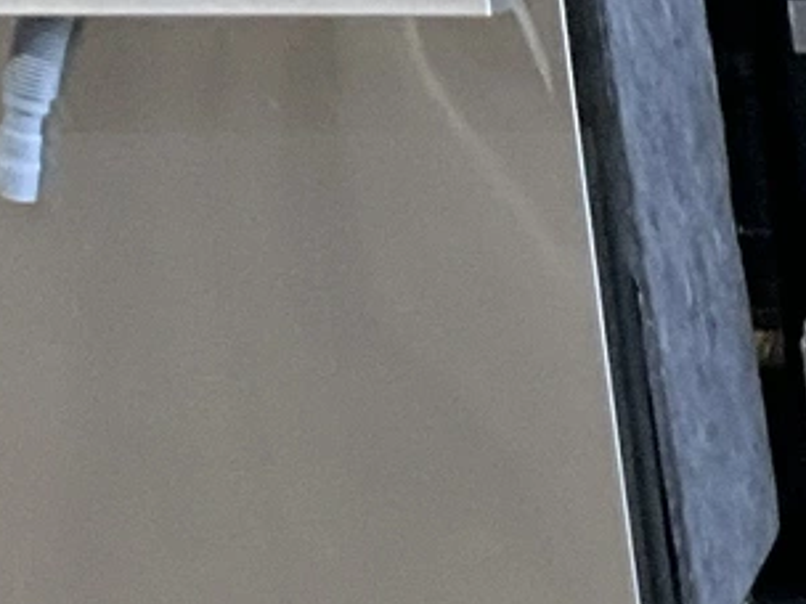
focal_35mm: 191
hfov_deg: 9.2
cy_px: 1531
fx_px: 4447
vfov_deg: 7.2
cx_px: 1996
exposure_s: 1/60
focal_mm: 3
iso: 200
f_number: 1.8
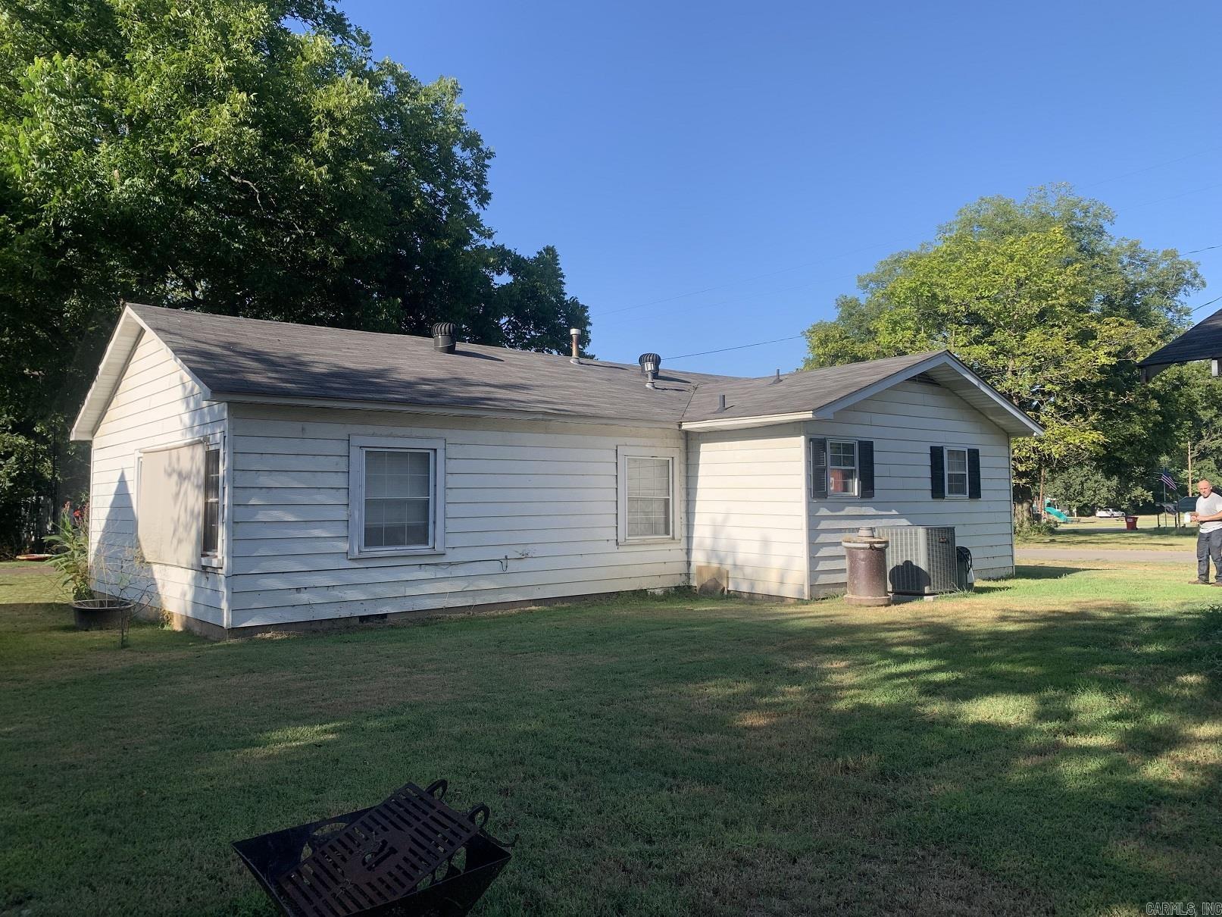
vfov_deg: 53.1
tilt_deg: +1.4
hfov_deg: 67.3
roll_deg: +1.1
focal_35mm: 26
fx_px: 918
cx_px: 611
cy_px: 458
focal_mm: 4.25
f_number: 1.8
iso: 25
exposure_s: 1/991
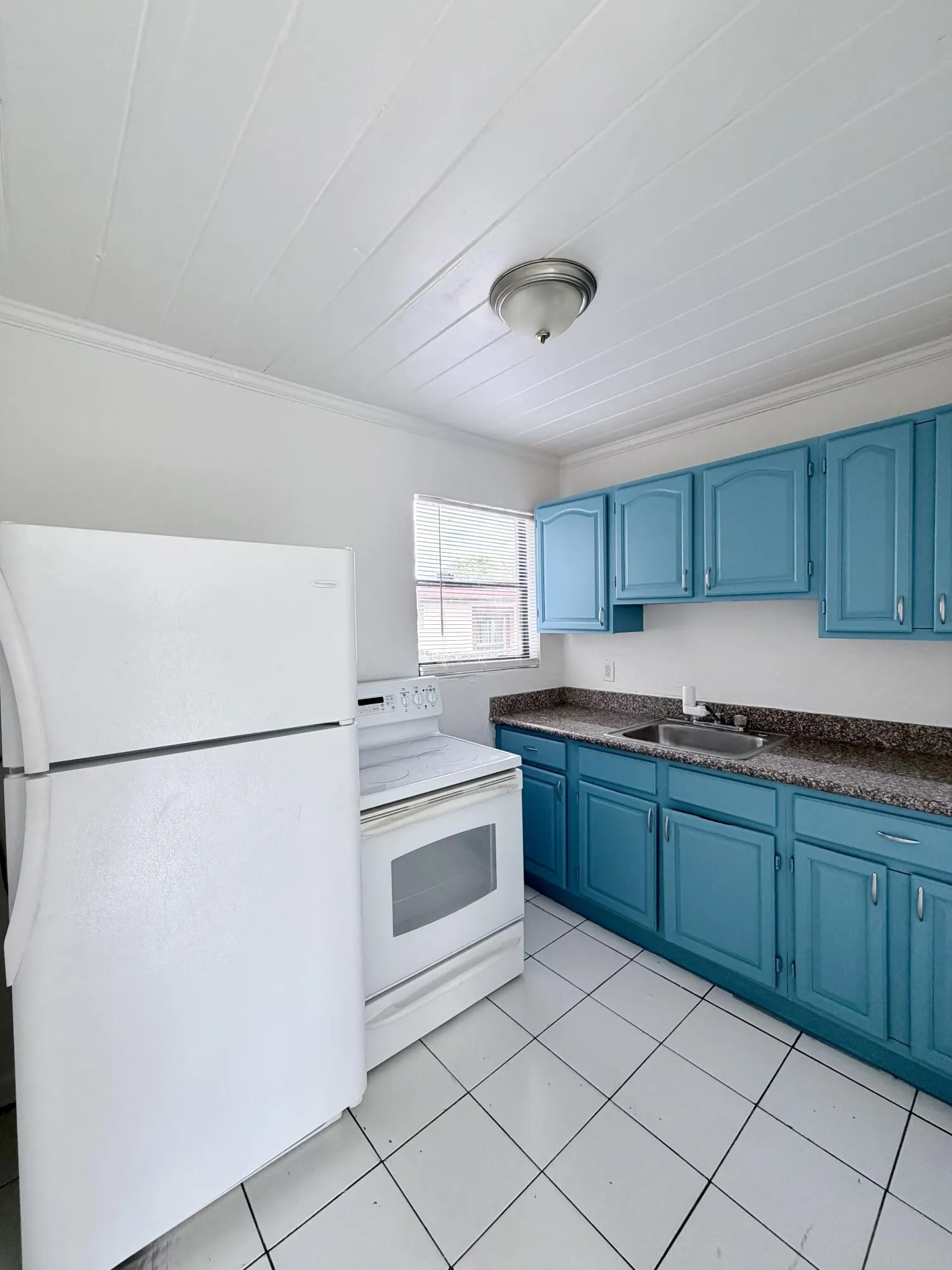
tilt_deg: +0.8
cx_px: 476
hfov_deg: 85.7
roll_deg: +0.5
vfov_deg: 102.1
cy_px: 635
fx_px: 513
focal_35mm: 14
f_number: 2.2
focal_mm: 2.22
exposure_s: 1/121
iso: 125
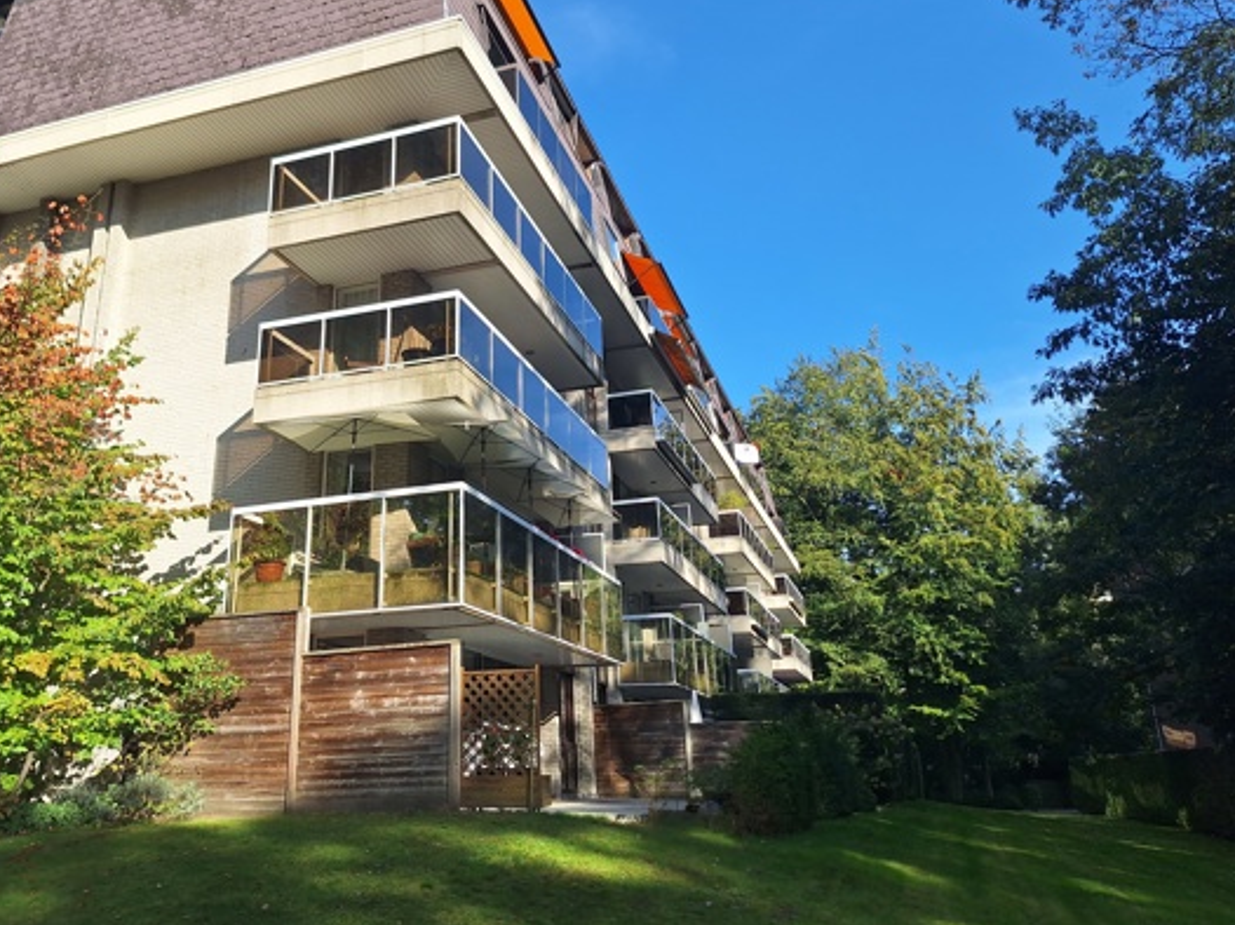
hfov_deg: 62.9
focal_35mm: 28
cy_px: 418
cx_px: 498
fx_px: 999
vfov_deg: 49.6
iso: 40
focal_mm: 5.54
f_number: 1.8
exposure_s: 1/1980
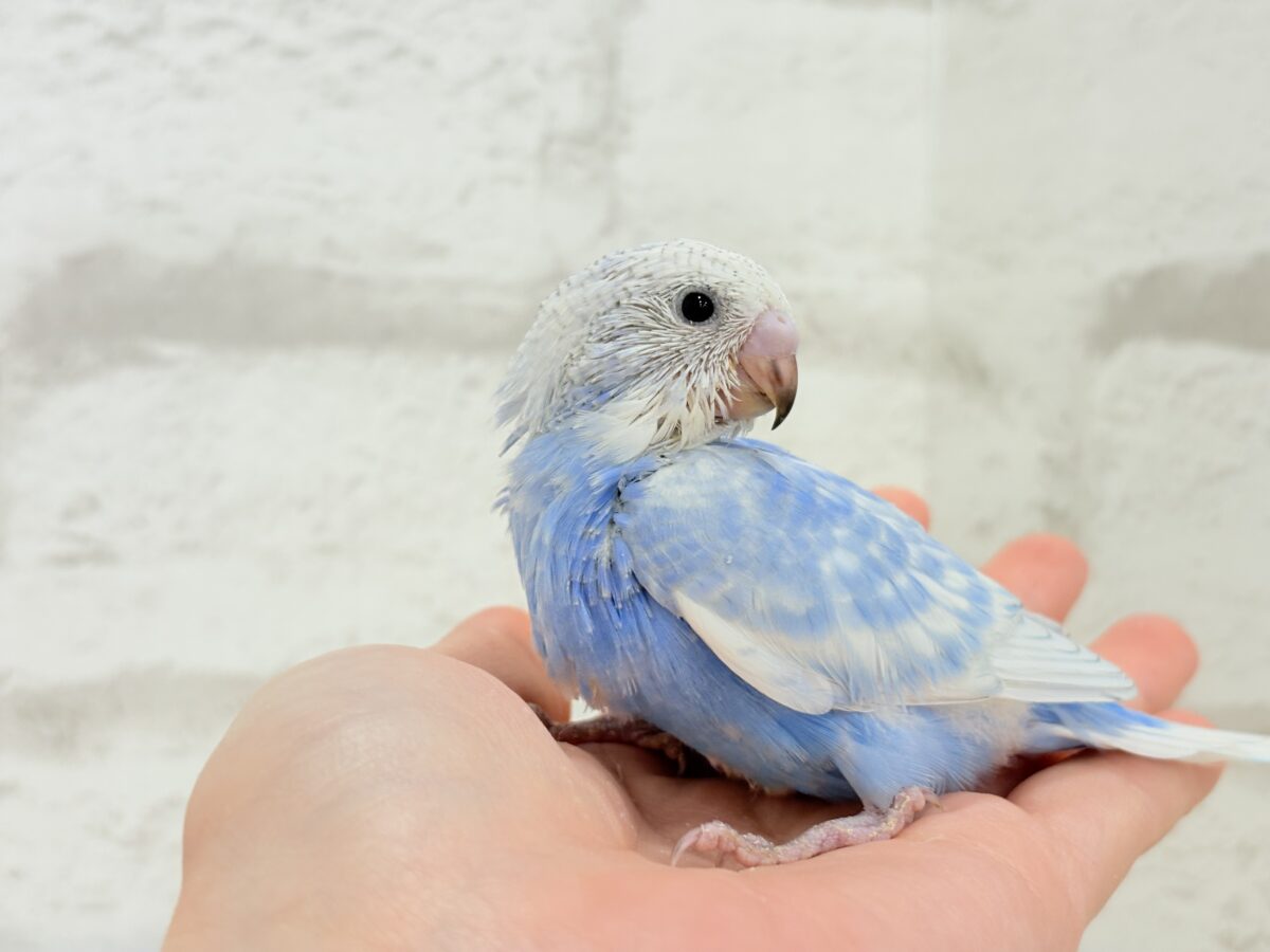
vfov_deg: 28.0
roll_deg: +0.2
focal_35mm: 52
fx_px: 1908
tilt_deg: +0.2
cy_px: 476
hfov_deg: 36.8
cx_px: 635
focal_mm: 5.96
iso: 80
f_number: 1.6
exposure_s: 1/100
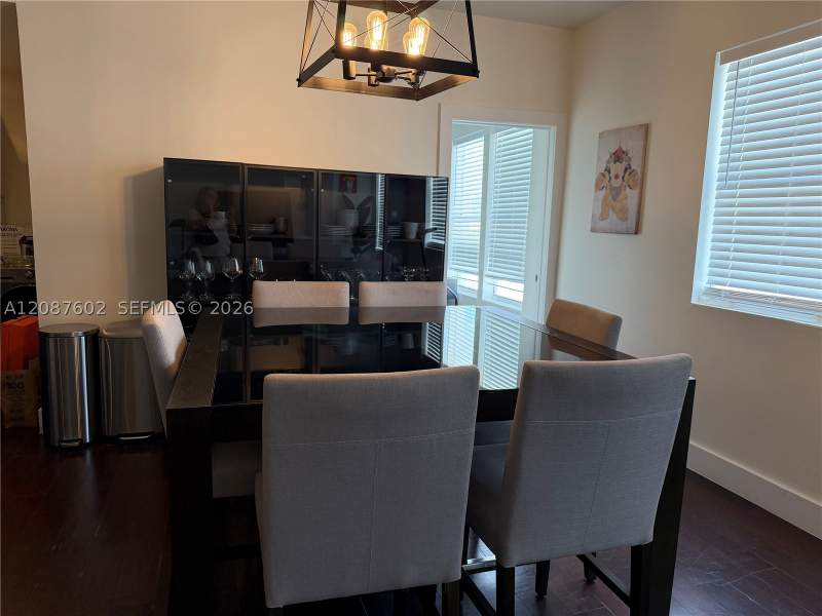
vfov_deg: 56.8
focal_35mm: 24
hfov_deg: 71.6
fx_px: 570
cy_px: 308
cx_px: 411
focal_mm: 6.76
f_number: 1.78
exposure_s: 1/166
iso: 200
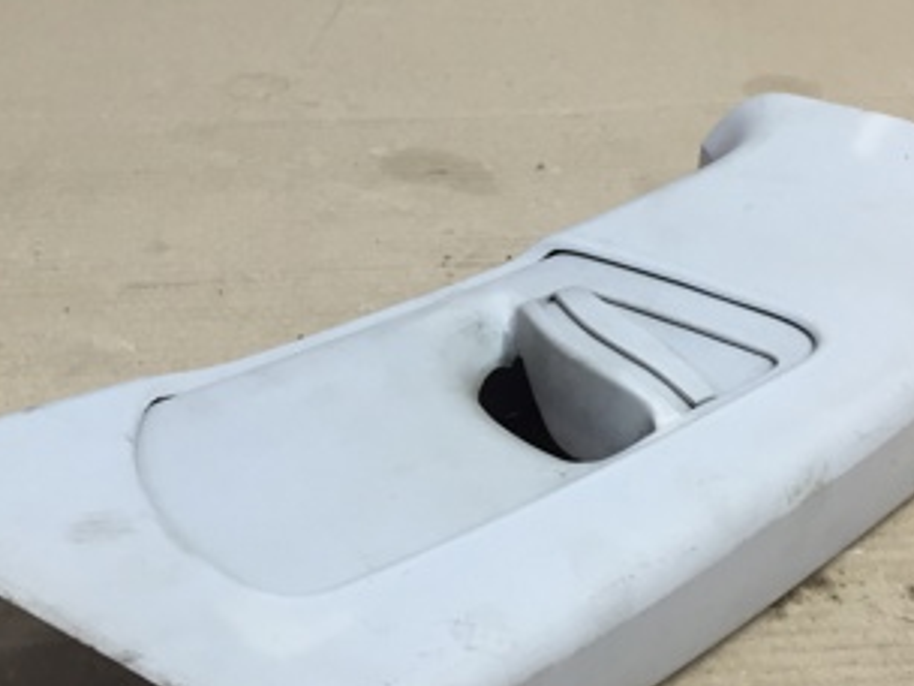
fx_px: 1611
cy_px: 310
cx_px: 358
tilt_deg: -31.6
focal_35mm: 61
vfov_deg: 24.0
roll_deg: -1.3
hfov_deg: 31.6
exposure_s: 1/33
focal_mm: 4.15
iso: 40
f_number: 2.2
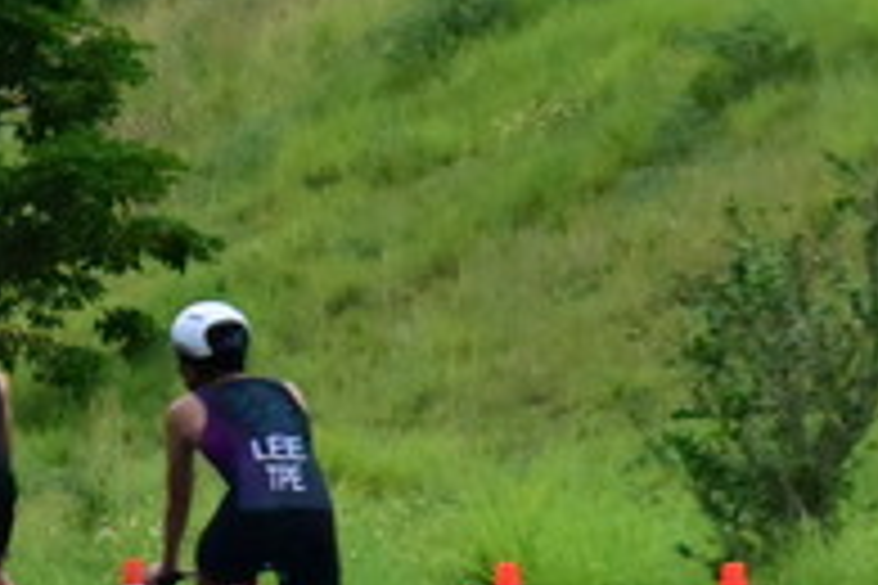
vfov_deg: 2.4
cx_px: -810
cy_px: 619
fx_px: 14169
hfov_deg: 3.5
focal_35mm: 581
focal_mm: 145
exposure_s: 1/4000
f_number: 9
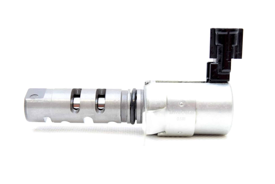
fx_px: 405
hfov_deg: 37.5
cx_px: 135
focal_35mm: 53
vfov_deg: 25.6
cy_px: 91
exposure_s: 1/125
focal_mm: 34
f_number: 5.6
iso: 400
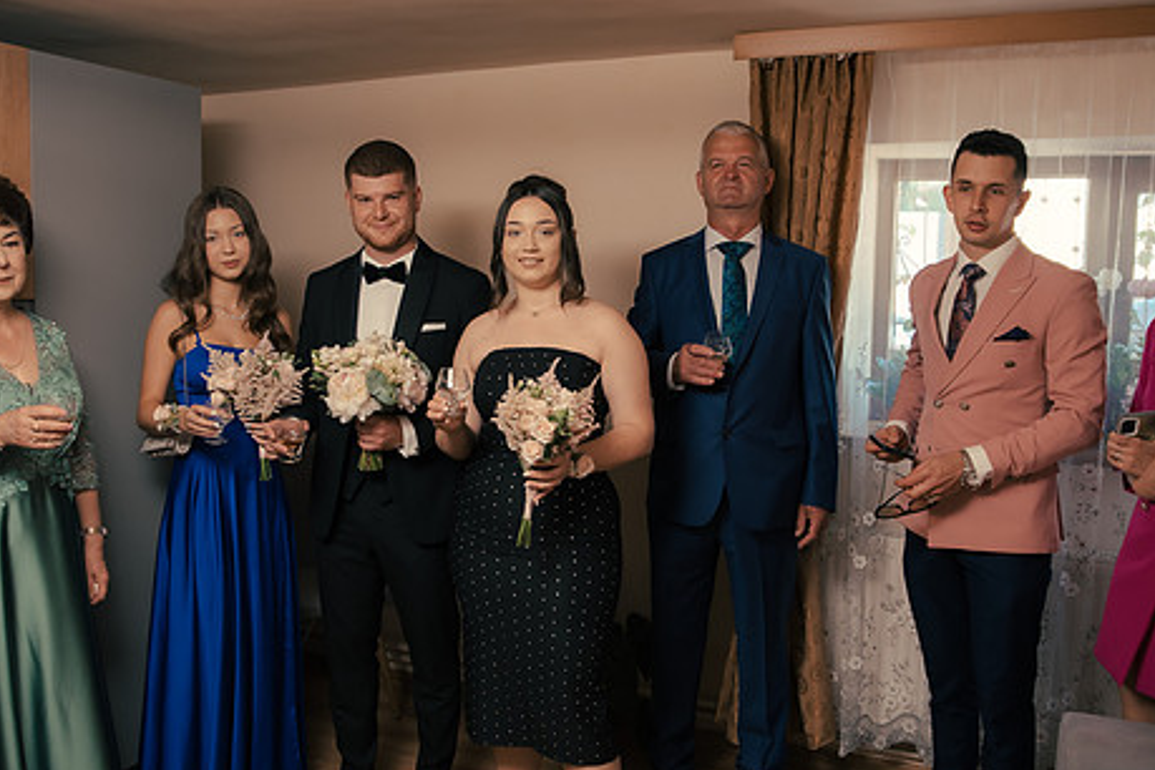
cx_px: 558
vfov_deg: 41.1
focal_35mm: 32
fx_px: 1027
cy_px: 397
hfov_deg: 58.7
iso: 1000
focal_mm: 24
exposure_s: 1/200
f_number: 2.8
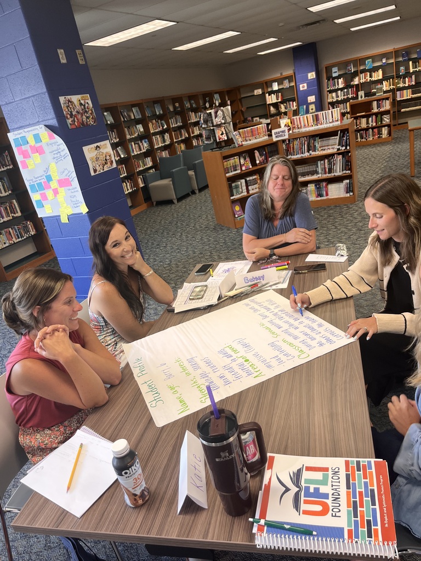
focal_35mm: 26
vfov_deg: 67.3
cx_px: 210
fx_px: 422
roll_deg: +13.5
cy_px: 280
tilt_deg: -23.6
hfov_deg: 53.1
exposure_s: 1/60
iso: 80
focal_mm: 5.1
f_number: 1.6
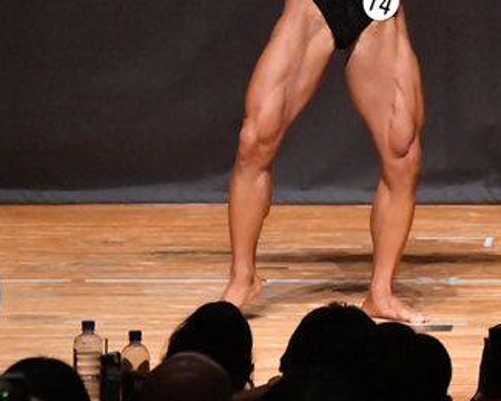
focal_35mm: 537
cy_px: 51
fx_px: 7962
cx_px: 422
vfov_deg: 2.9
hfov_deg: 3.6
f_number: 5.6
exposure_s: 1/400
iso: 12800
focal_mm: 160
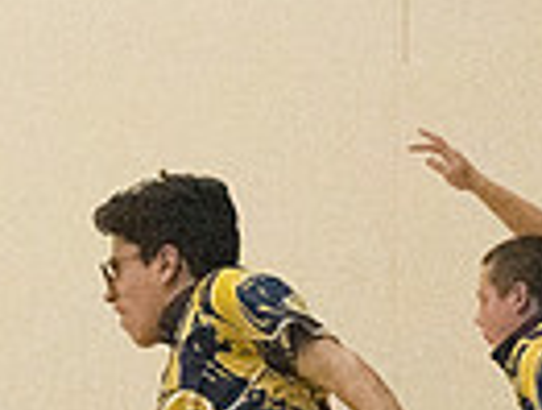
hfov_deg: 3.9
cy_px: 687
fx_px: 7992
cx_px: 298
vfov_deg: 2.9
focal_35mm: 509
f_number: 4.5
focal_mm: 80
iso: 10000
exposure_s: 1/1250
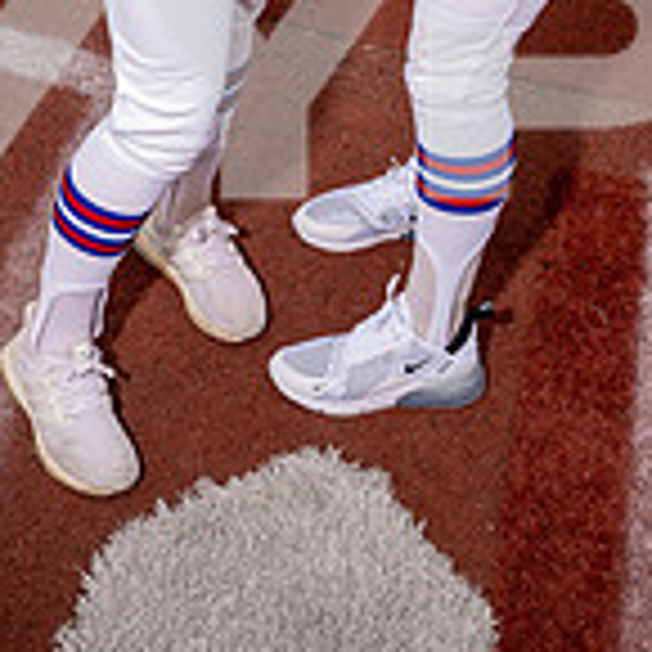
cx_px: 382
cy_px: -252
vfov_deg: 17.4
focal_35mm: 92
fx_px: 1960
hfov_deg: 18.9
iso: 100
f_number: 8
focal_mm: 35
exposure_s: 1/250
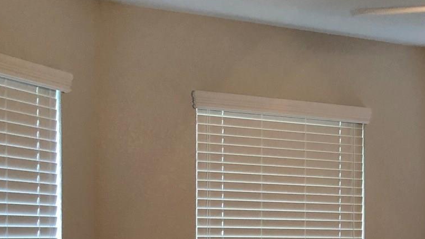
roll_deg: -1.4
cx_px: 501
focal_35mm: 82
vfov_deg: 14.4
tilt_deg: -3.9
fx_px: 924
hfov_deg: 23.8
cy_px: 273
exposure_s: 1/20
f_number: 1.8
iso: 40
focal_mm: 3.99
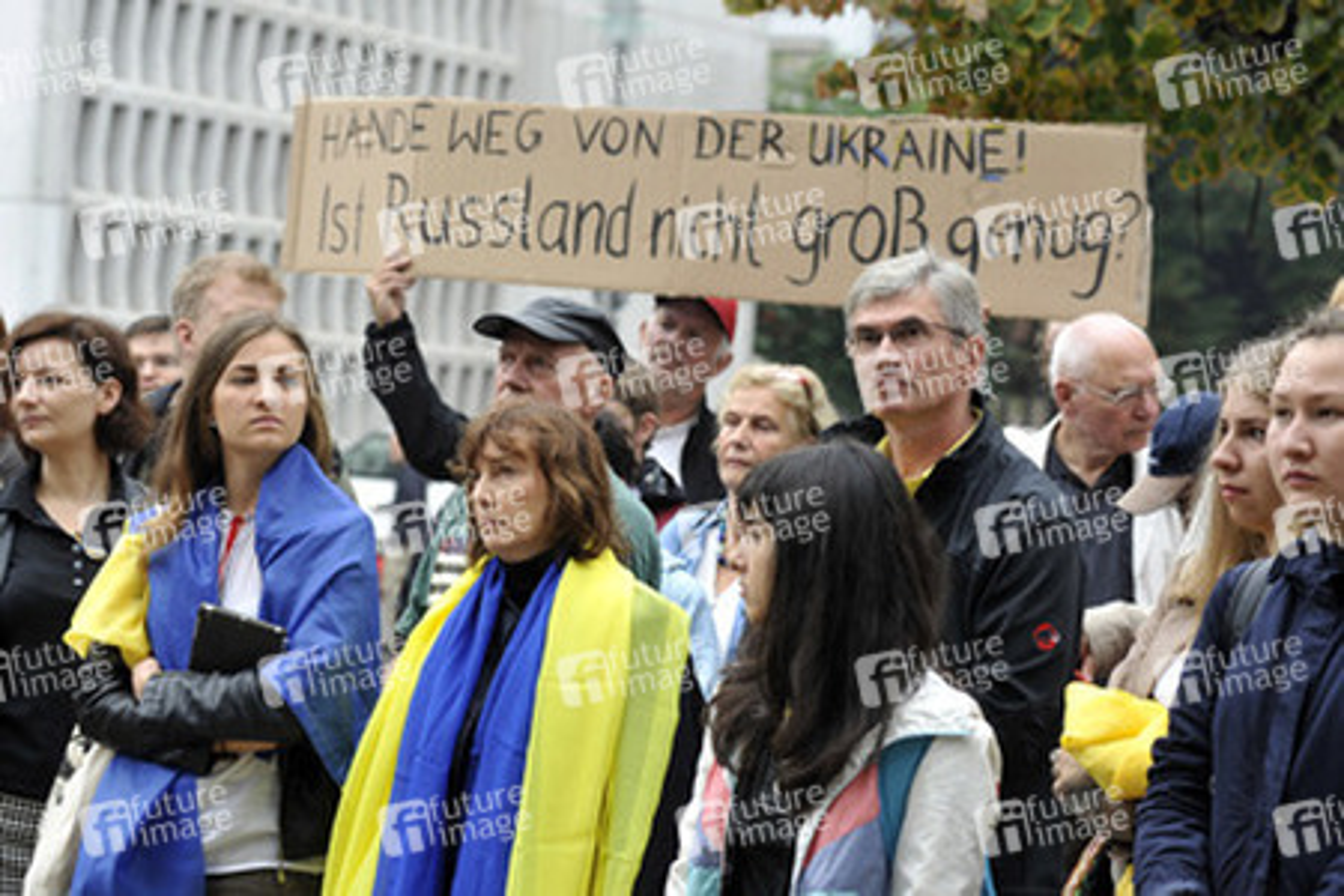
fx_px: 3920
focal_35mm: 105
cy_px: 448
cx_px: 672
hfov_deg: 19.5
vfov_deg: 13.0
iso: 640
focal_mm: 105
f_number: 6.3
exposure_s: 1/320
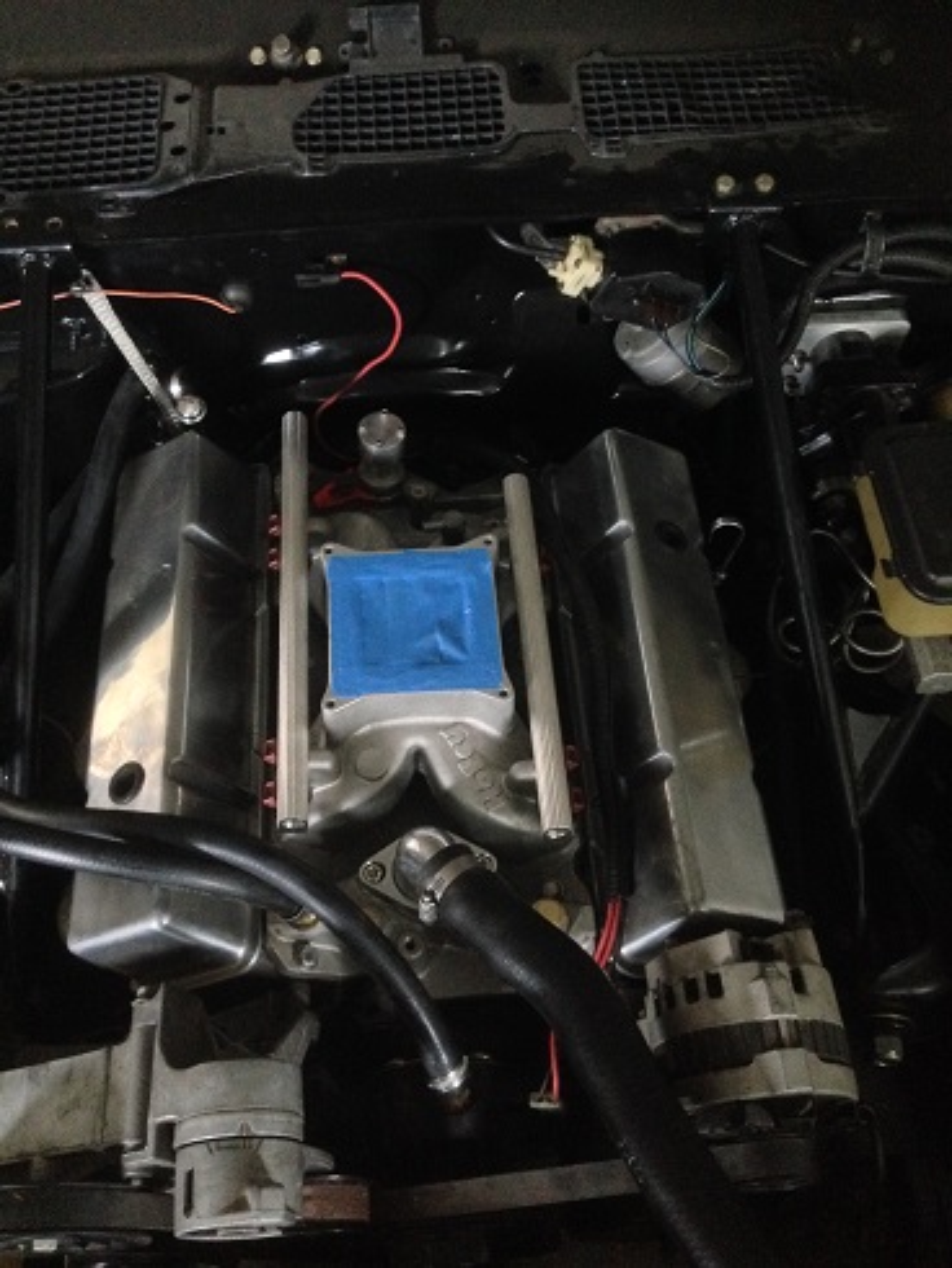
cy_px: 634
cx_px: 476
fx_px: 1209
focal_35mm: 33
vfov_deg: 55.3
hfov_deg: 43.0
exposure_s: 1/15
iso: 800
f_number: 2.4
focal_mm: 4.12
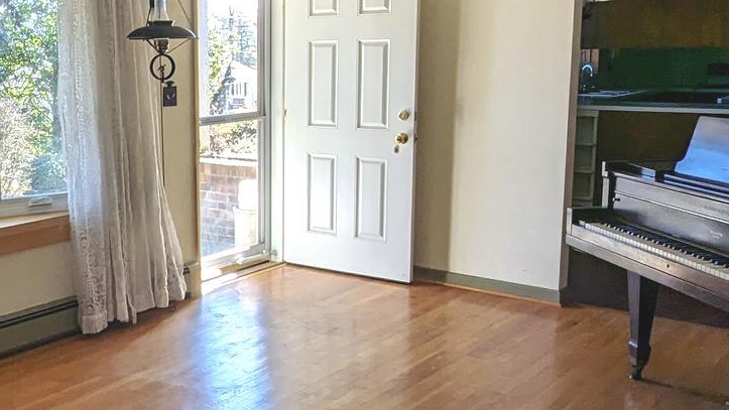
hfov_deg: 48.2
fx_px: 773
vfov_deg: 29.7
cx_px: 167
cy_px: 181
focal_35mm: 40
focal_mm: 1.95
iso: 48
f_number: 2.2
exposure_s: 1/98.2
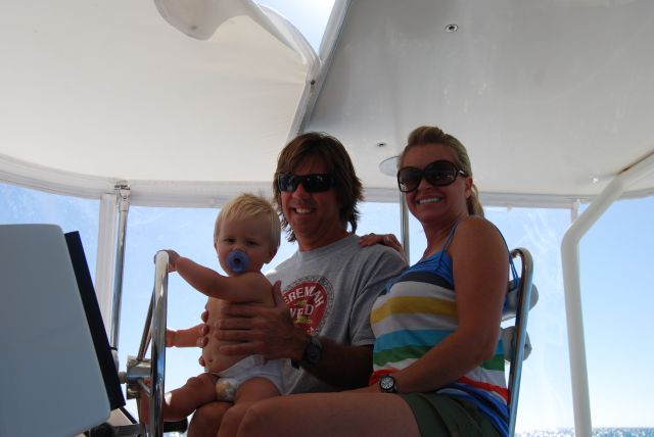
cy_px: 218
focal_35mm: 45
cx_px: 327
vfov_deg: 29.9
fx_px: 818
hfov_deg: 43.6
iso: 100
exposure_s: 1/250
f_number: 8
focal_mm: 30
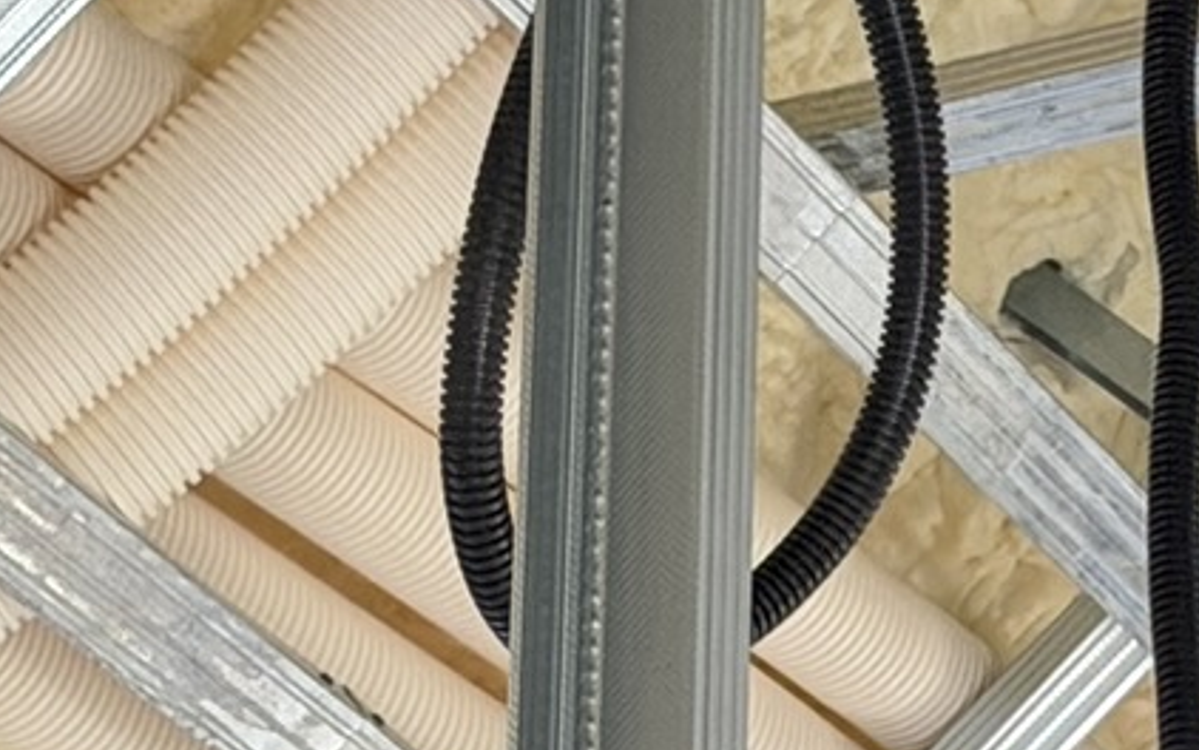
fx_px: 8073
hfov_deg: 8.4
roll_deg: +0.4
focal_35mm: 247
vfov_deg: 5.3
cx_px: 1236
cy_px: 696
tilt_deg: +24.9
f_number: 1.78
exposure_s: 1/60
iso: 250
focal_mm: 6.76
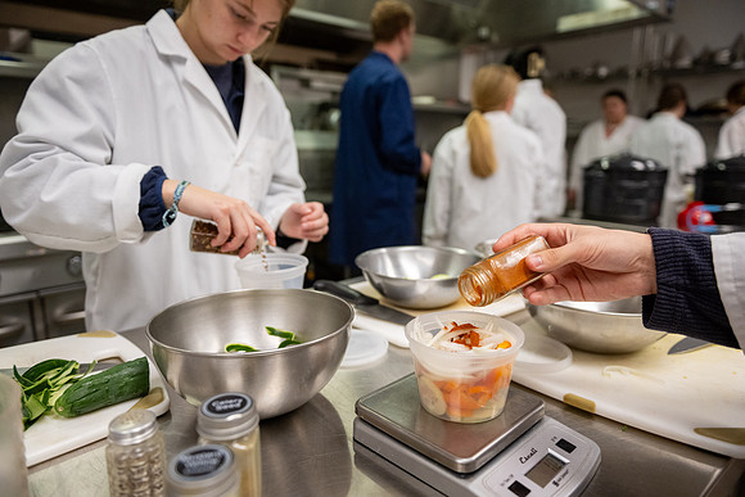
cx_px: 372
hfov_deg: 73.7
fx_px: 497
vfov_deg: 53.2
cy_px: 248
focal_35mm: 24
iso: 2500
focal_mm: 24
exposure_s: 1/500
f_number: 2.8
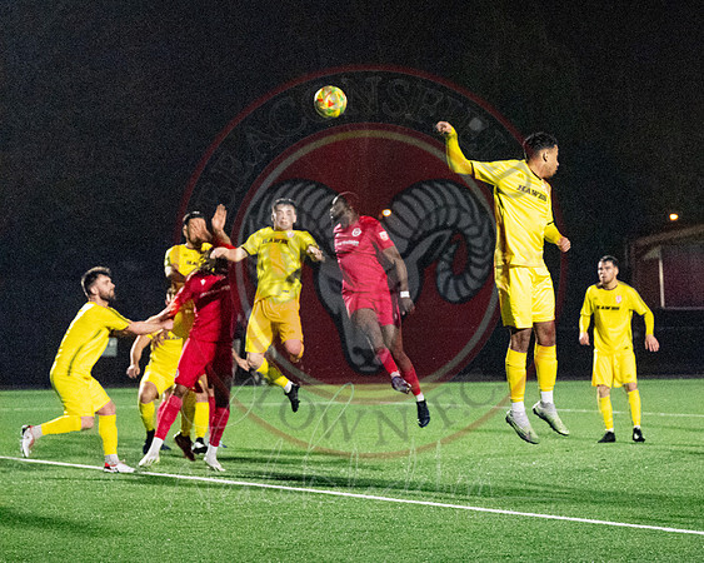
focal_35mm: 136
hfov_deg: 14.1
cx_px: 488
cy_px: 266
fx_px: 2843
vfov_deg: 11.3
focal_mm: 70
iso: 8000
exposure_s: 1/1000
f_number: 2.8
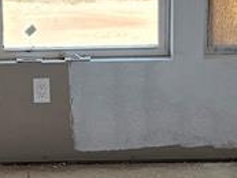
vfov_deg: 10.8
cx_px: 41
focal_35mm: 136
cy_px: 8
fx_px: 932
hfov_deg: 14.4
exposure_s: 1/180
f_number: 1.7
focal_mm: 6.3
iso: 100
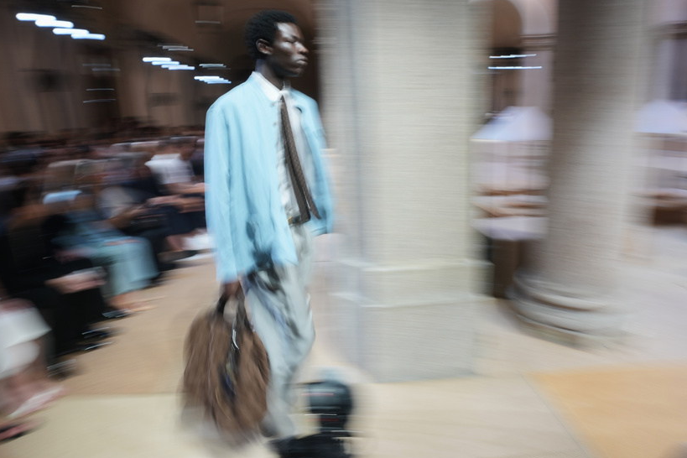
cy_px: 218
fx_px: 382
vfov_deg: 61.9
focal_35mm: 20
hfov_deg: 83.8
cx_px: 312
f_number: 14
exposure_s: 1/8
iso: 250
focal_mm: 16
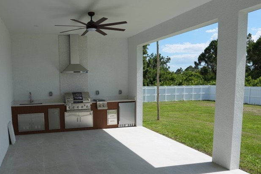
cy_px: 105
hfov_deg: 64.6
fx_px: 203
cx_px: 101
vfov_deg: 46.2
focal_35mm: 28
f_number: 8
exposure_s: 1/320
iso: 100
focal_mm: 16
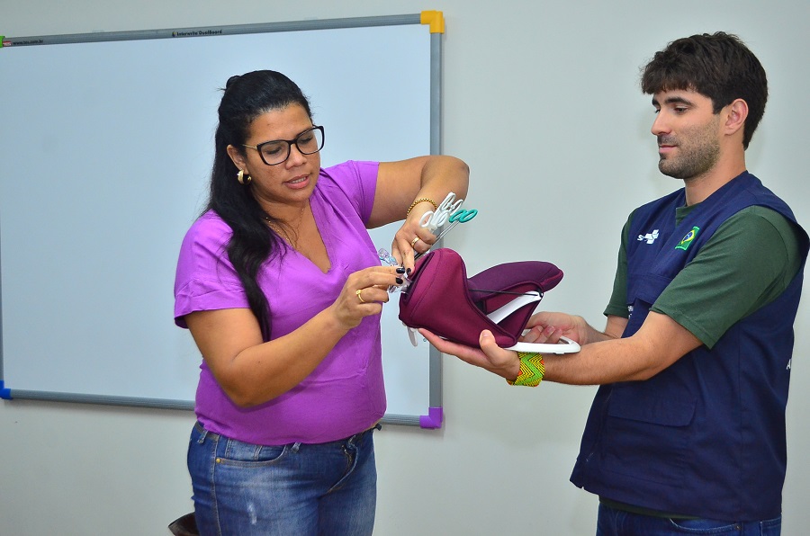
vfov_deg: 27.9
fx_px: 1078
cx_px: 405
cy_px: 268
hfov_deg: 41.2
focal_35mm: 48
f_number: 4.8
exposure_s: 1/100
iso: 1600
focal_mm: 32
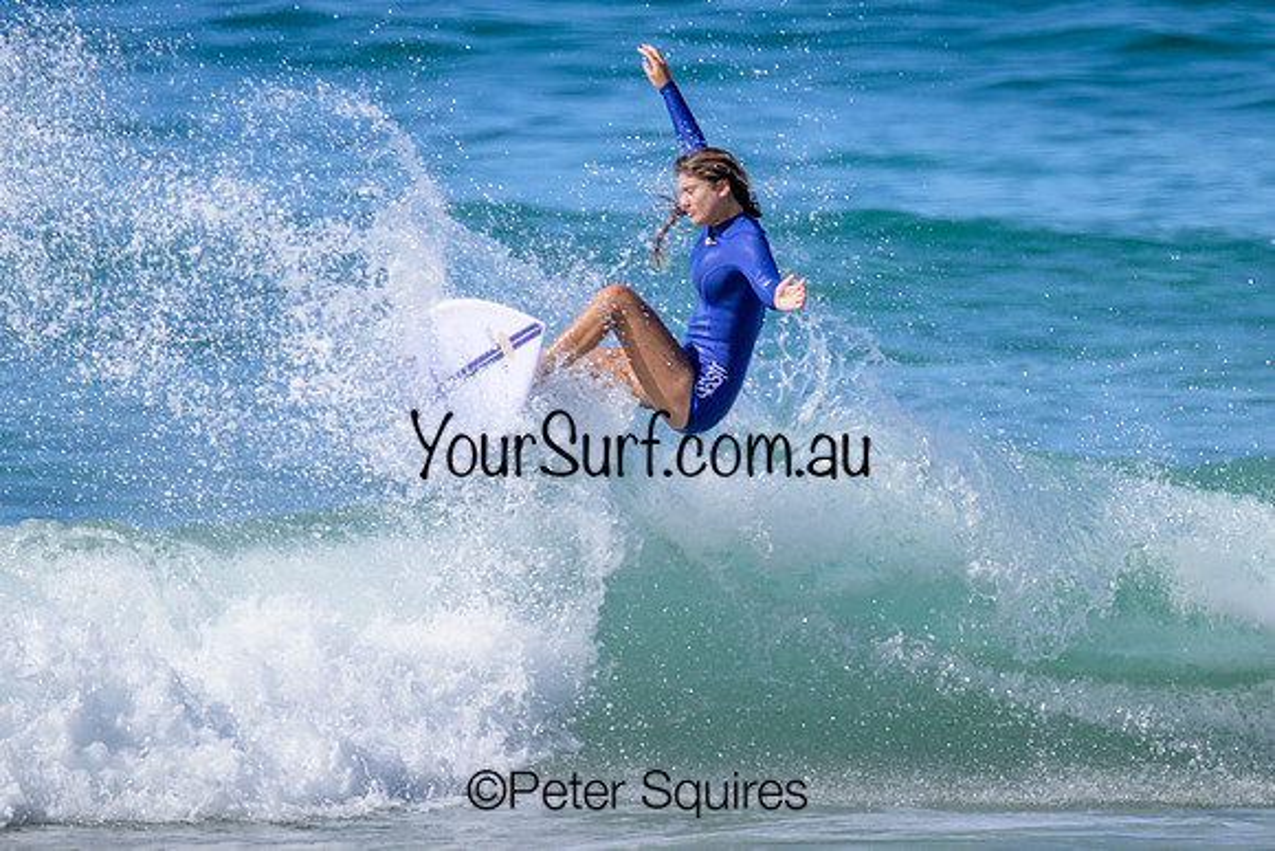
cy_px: 396
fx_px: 38614
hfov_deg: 1.9
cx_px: 708
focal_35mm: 1090
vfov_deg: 1.3
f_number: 11
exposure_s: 1/2000
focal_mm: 800
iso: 1000
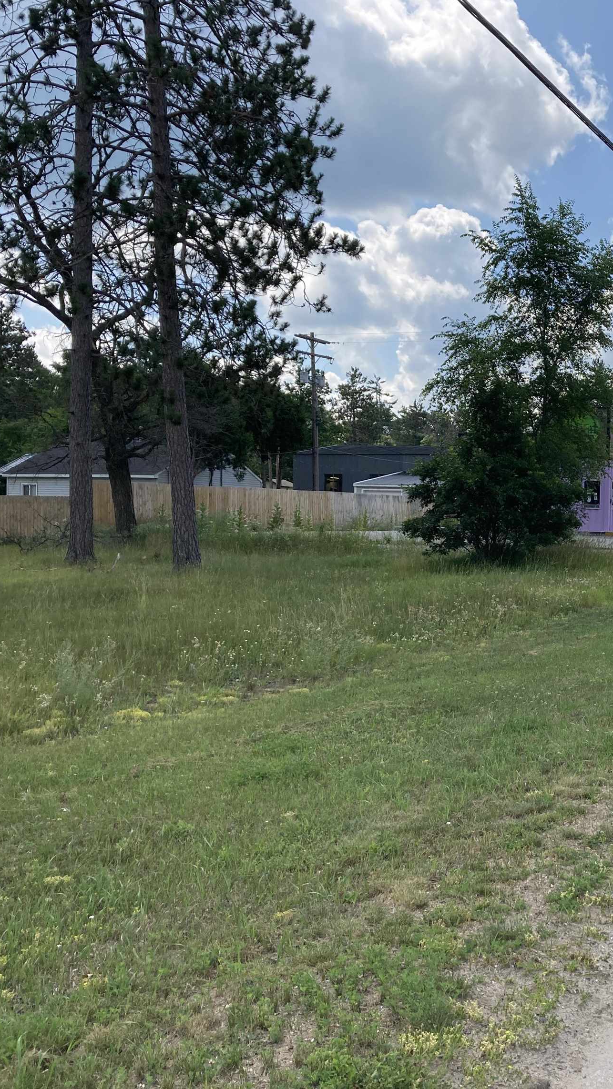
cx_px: 575
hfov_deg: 27.7
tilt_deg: -0.1
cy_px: 541
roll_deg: -1.6
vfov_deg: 49.4
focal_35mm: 41
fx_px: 1185
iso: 20
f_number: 1.8
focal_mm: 3.99
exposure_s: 1/2114
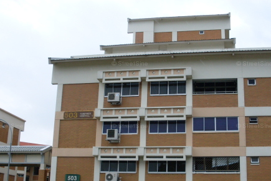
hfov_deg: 39.5
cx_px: 158
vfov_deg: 26.8
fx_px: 376
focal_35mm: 50
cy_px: 127
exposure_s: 1/350
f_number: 2.8
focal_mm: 6.3
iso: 80
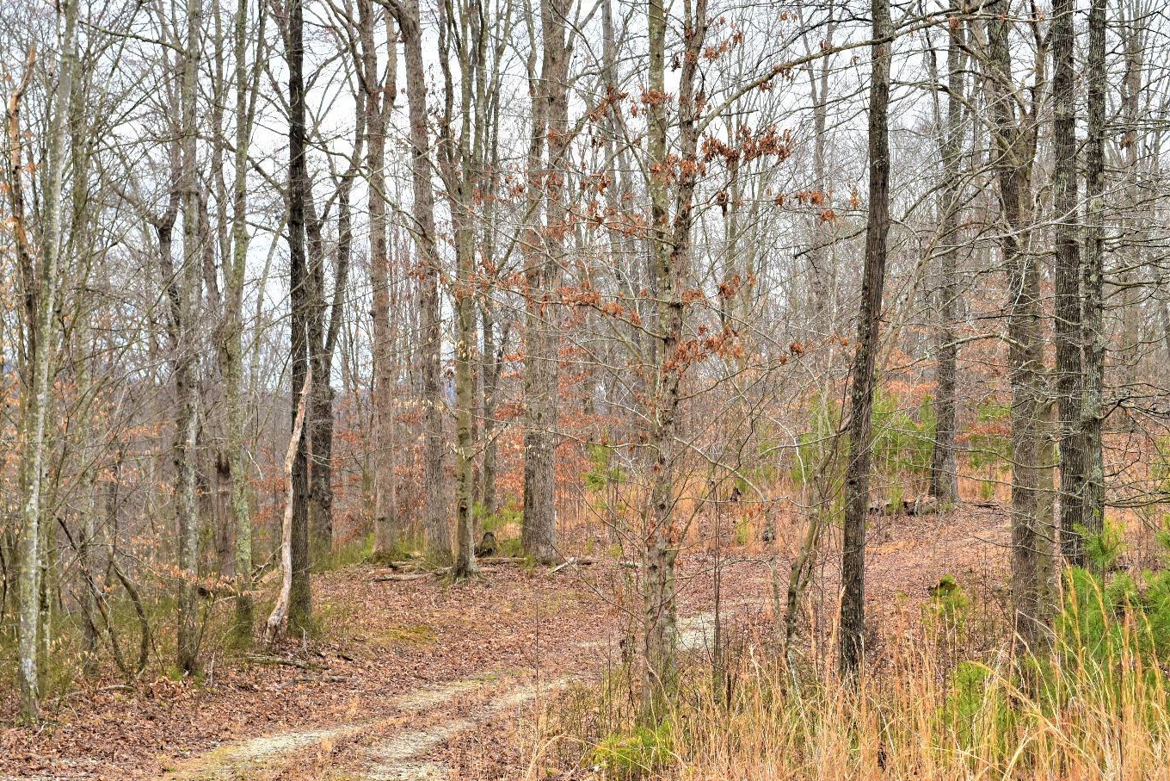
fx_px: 2795
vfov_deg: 15.9
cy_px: 400
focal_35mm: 86
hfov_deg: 23.6
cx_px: 526
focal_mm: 52
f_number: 9.5
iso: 400
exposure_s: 1/180
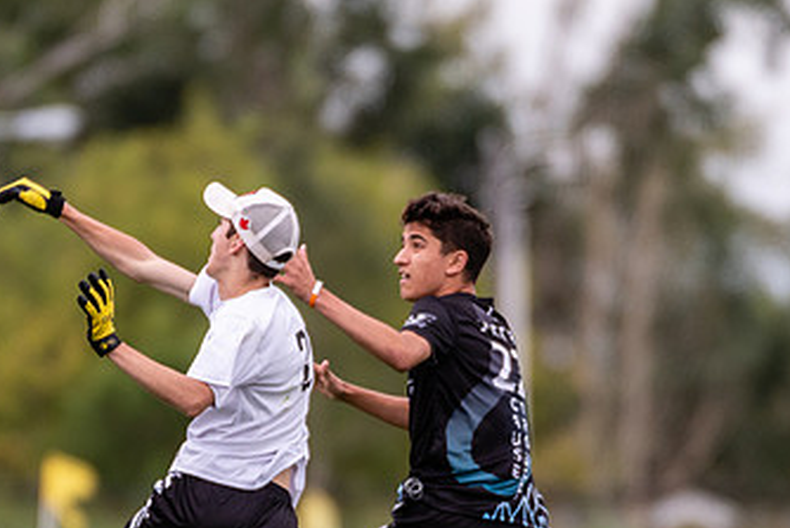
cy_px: 434
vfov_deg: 1.1
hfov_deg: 1.7
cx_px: 412
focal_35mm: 1223
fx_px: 26848
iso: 360
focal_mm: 400
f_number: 4
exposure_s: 1/1000
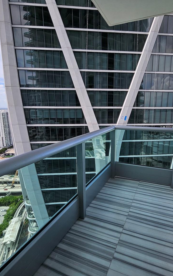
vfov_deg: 88.0
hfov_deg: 61.6
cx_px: 105
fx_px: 143
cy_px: 139
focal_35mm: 19
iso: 32
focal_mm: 1.7
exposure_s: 1/1055
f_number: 2.2
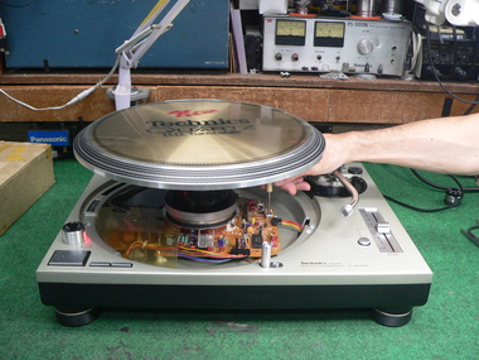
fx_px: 498
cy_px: 180
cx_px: 240
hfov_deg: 51.4
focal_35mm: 36
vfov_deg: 39.7
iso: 200
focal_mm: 6
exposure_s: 1/25
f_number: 2.8
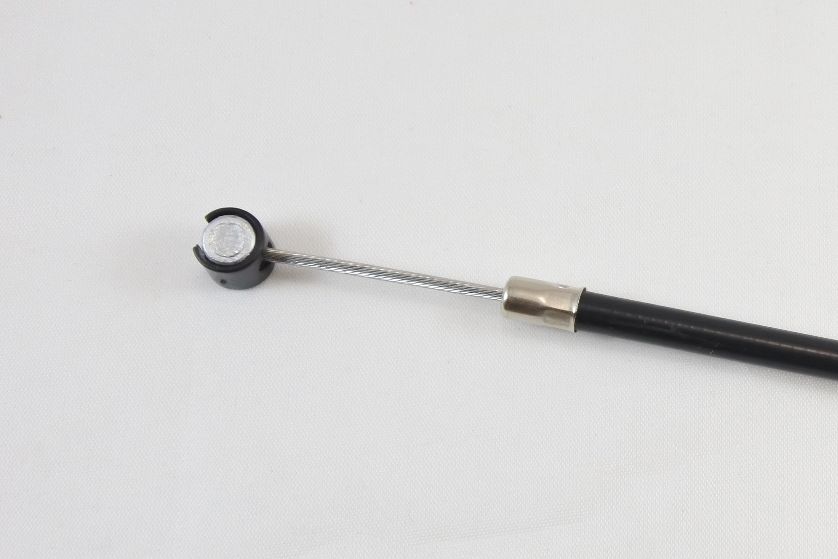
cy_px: 280
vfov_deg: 27.5
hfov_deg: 40.3
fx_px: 1141
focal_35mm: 49
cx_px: 419
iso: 400
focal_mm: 18.4
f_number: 4.5
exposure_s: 1/125
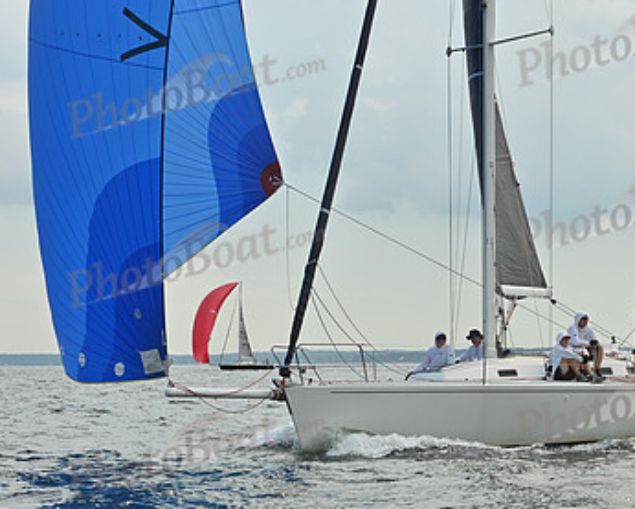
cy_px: 330
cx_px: 422
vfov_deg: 14.0
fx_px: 2068
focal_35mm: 110
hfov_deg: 17.4
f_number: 9
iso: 320
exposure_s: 1/1600
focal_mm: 70
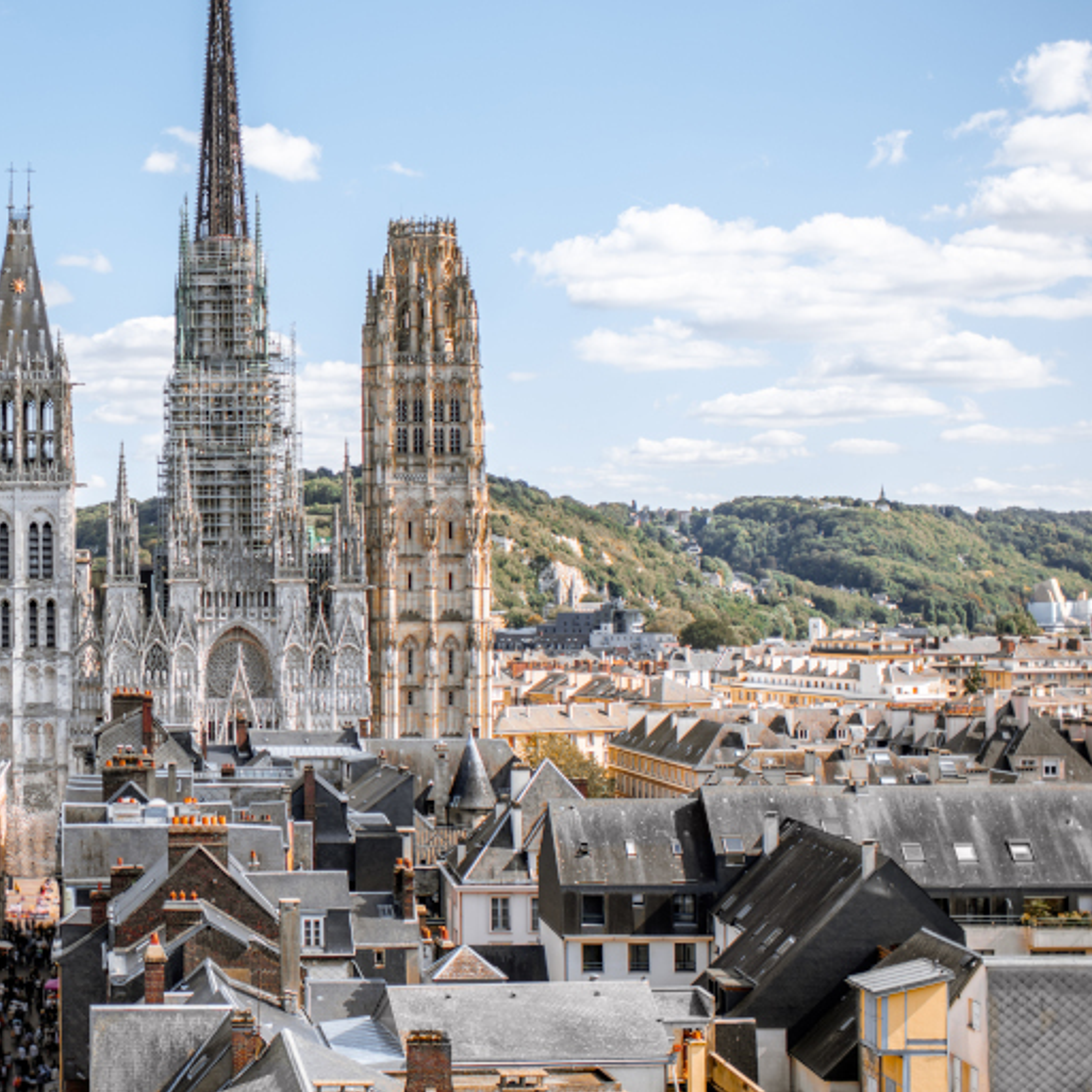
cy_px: 478
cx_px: 64
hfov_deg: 28.2
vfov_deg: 29.5
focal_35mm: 58
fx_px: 2070
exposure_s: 1/3200
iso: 100
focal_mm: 35
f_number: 2.2
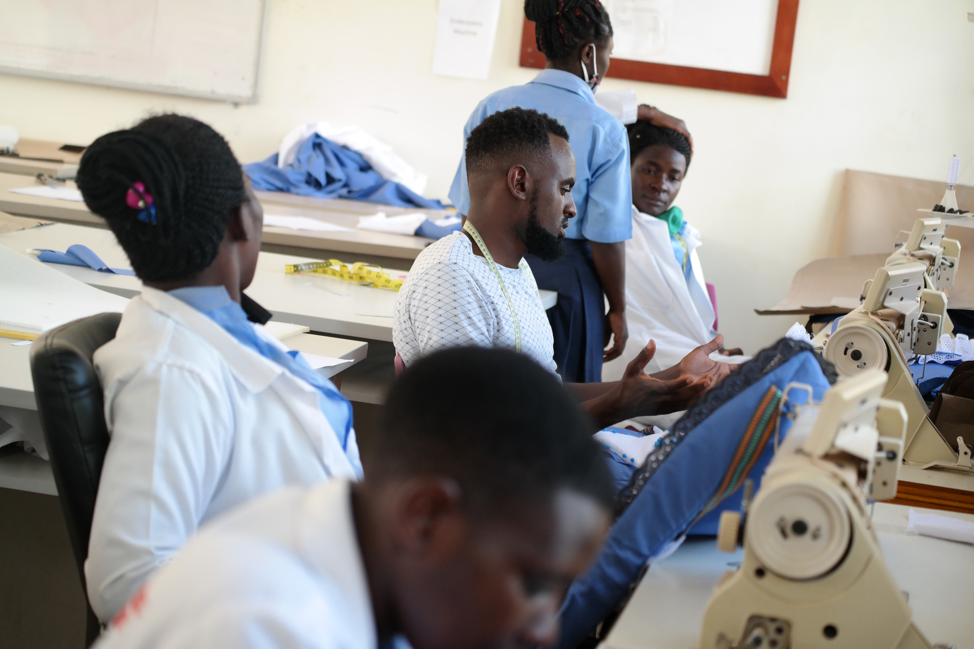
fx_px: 2272
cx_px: 487
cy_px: 324
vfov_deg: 16.3
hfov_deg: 24.2
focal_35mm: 84
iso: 800
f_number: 2.8
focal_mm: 55
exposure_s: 1/200
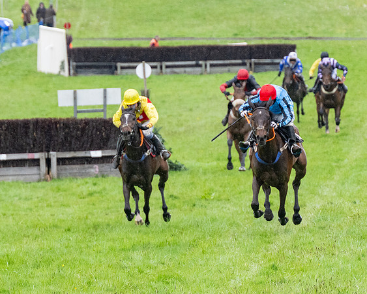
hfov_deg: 4.7
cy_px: 143
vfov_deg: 3.8
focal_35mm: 408
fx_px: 4425
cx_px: 227
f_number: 4
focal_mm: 140
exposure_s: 1/1250
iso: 1000
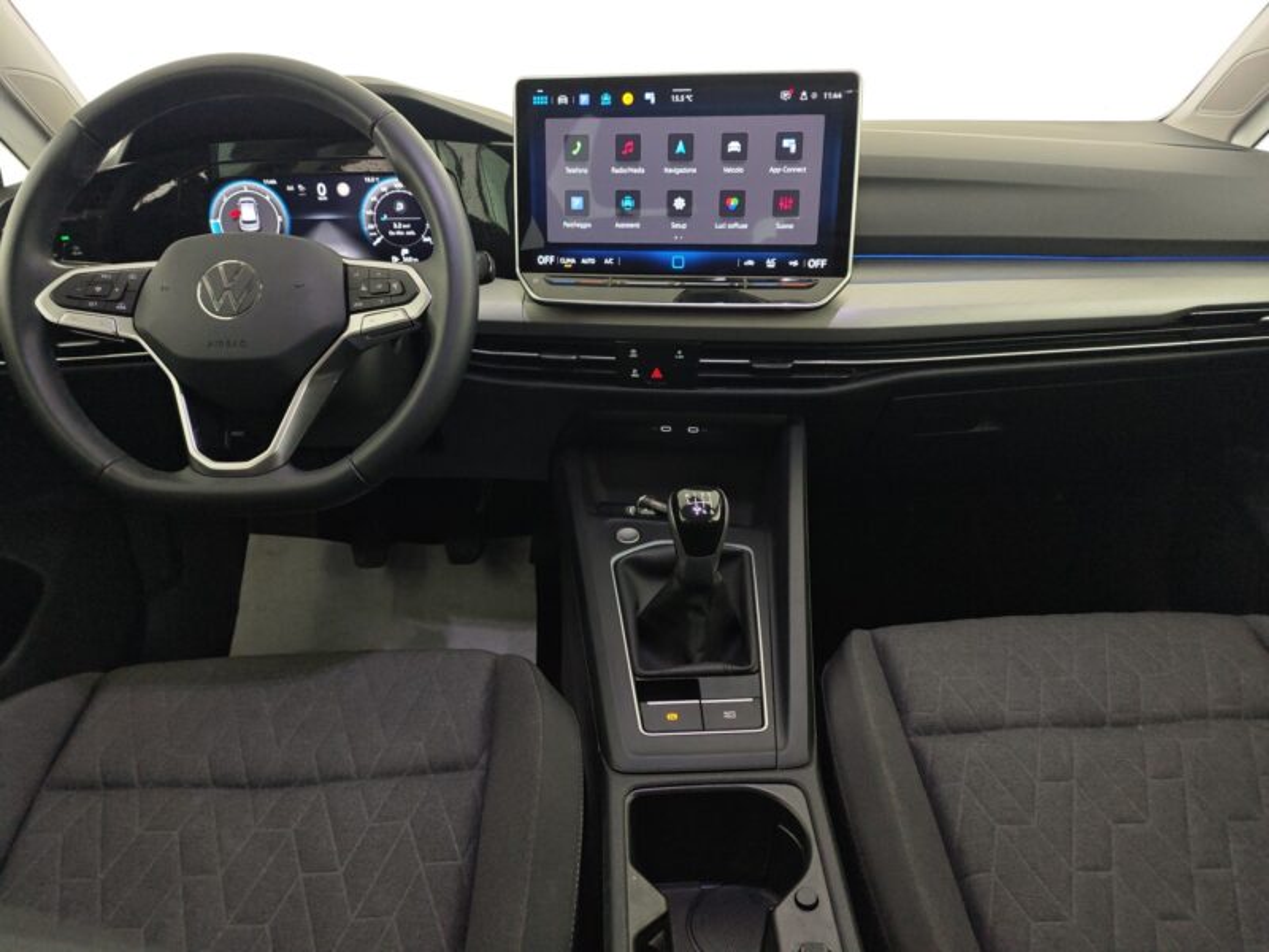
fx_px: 843
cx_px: 634
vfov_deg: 58.9
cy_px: 476
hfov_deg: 73.9
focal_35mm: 23
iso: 179
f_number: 1.6
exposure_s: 1/100
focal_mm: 6.55
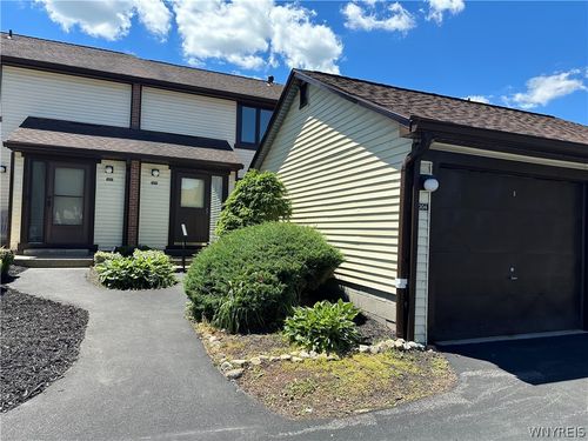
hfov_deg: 71.6
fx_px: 408
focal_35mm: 24
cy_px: 220
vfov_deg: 56.8
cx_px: 294
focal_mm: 6.86
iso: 80
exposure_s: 1/2967
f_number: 1.78
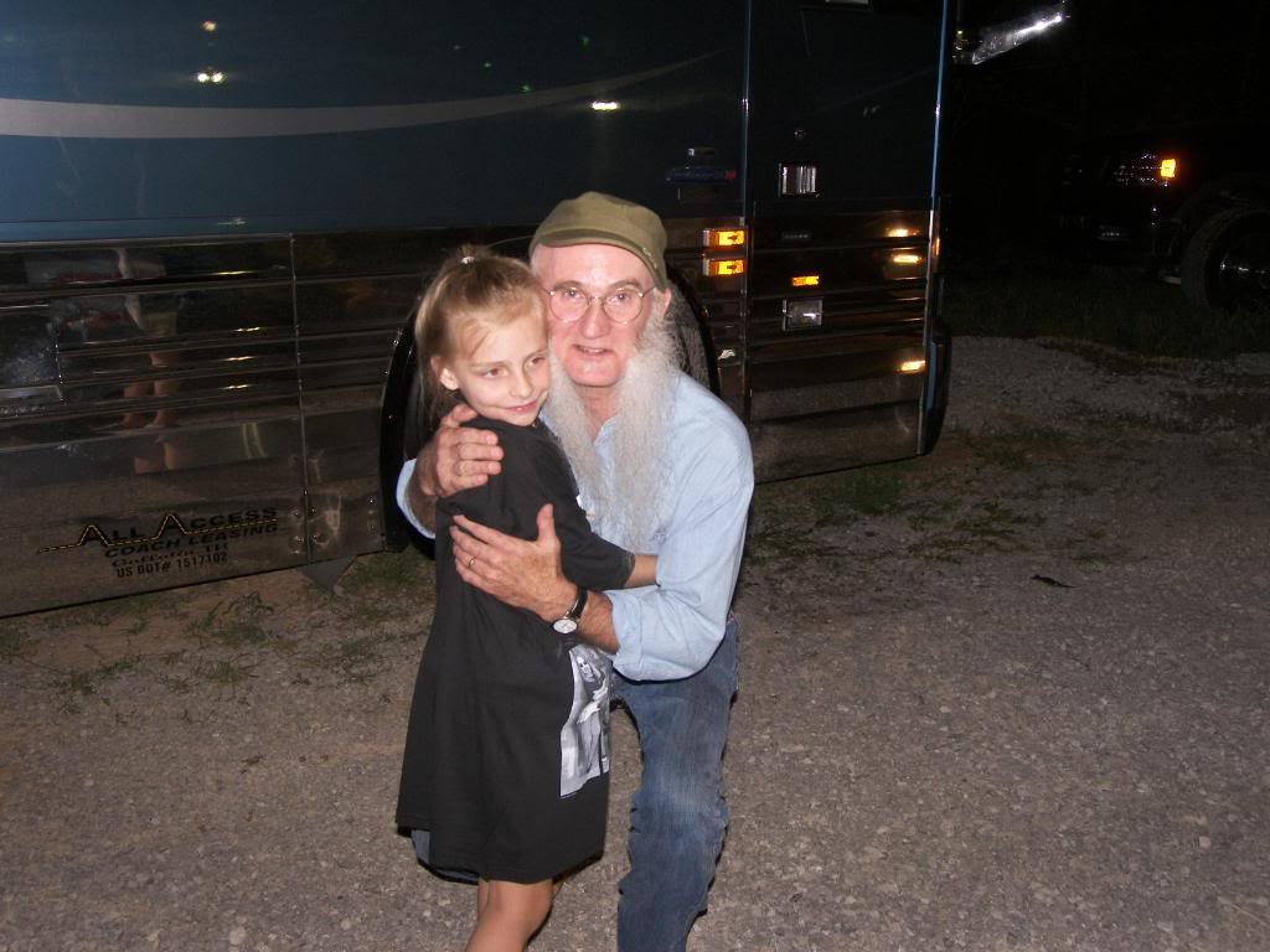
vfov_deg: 36.8
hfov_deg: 47.9
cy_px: 476
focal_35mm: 39
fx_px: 1431
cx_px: 635
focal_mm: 8.2
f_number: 3.2
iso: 100
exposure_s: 1/40
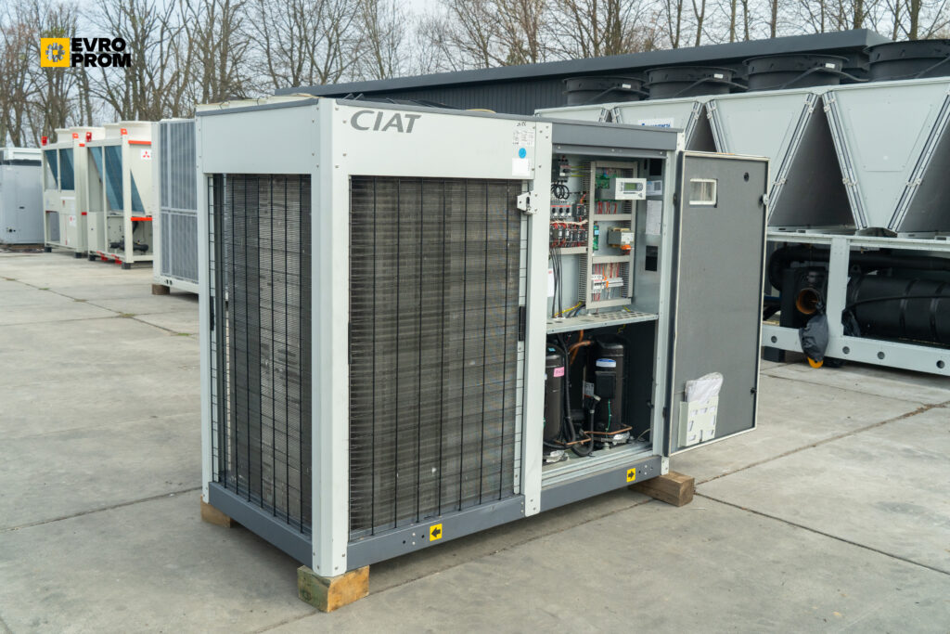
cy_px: 317
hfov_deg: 57.2
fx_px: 871
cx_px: 475
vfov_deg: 40.0
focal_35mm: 33
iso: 640
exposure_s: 1/160
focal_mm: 33
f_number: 8
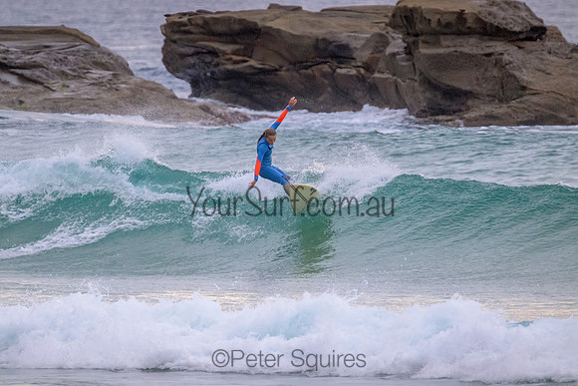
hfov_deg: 2.6
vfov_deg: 1.7
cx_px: 289
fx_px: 12847
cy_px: 193
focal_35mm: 800
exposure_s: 1/320
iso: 5600
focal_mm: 800
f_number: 11
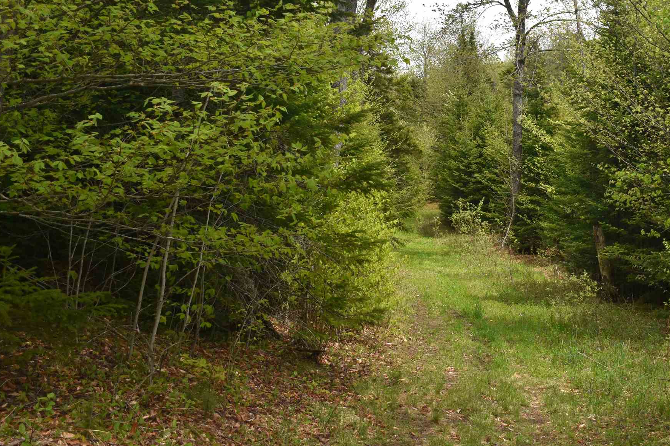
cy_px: 89
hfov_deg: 33.9
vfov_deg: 23.0
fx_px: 1079
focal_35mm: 58
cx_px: 491
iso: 100
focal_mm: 22
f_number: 4.5
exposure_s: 1/250
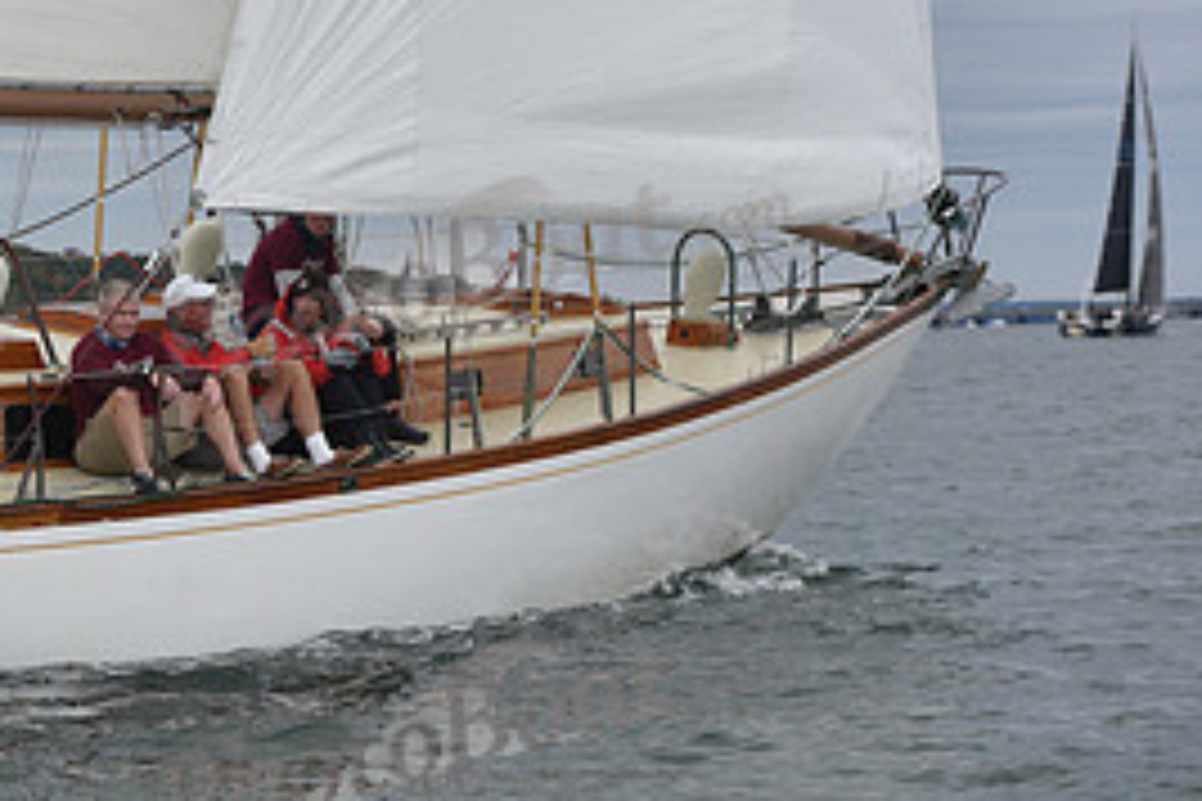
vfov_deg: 9.0
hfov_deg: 13.3
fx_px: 5075
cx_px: -72
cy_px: 101
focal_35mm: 152
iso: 400
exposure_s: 1/1000
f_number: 5
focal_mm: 70
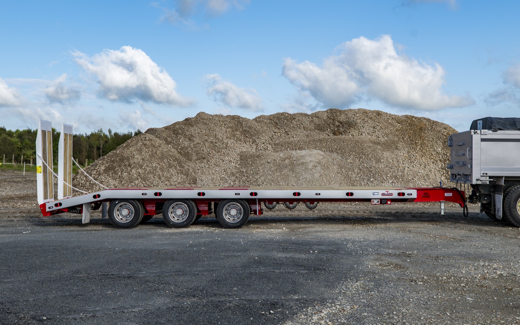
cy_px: 173
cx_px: 259
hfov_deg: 54.0
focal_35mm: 36
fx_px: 510
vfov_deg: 35.3
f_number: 7.1
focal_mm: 35
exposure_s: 1/400
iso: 100
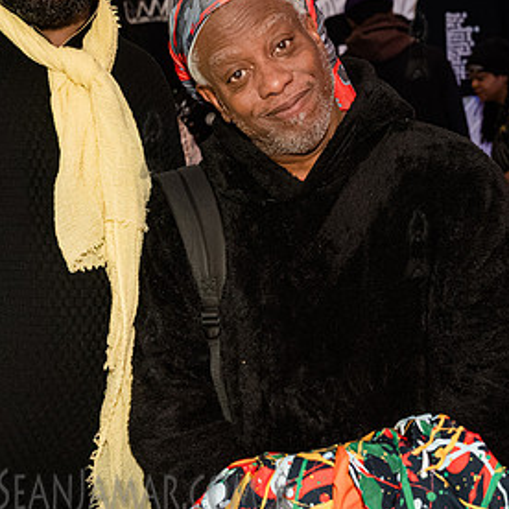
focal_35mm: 78
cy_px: 178
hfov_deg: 21.9
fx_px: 1298
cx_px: 112
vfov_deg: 22.1
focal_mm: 35
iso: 10000
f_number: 3.5
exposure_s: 1/400
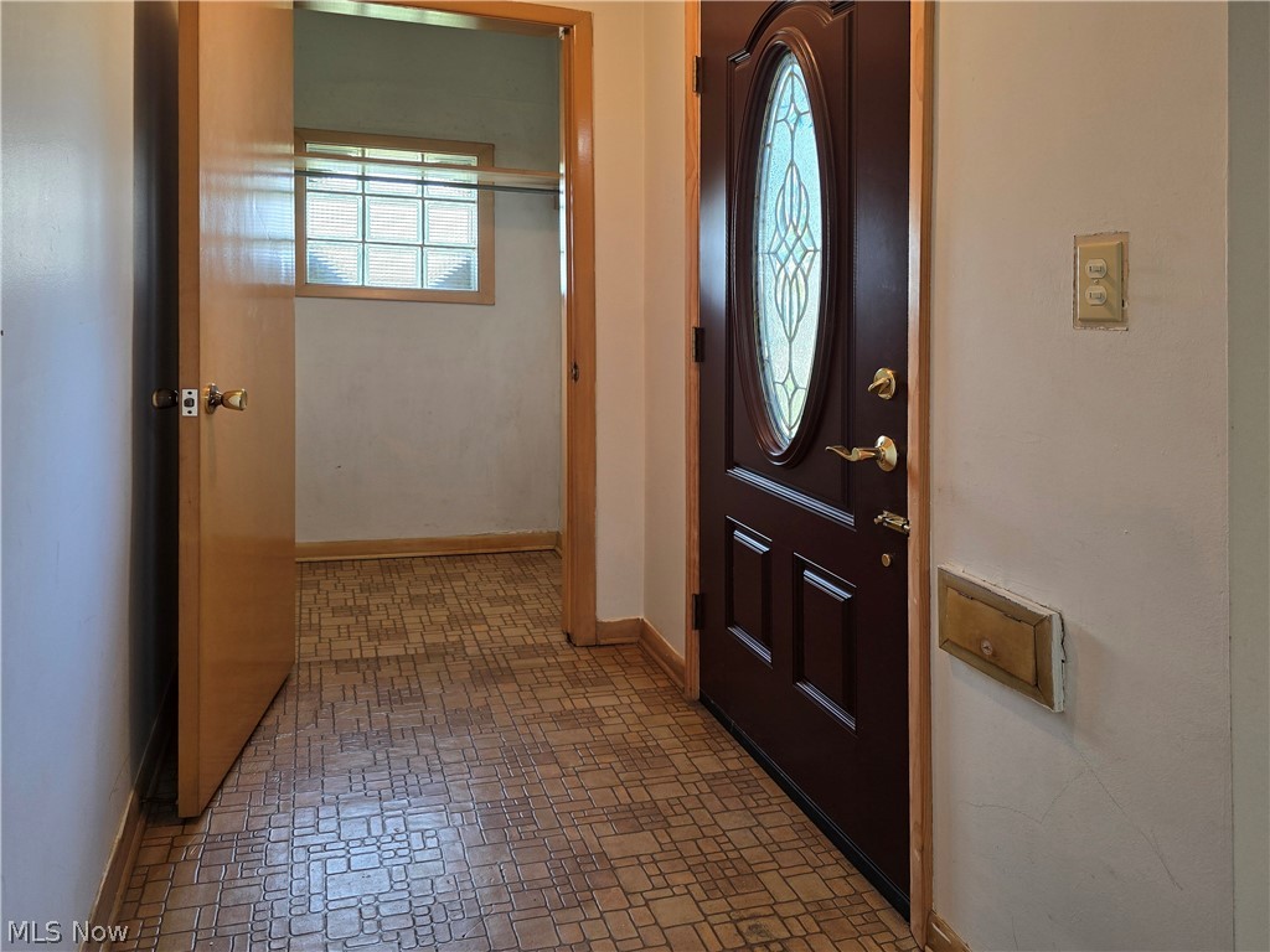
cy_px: 476
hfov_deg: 73.9
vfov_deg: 58.9
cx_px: 635
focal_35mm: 23
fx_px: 844
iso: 100
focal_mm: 6.3
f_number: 1.7
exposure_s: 1/120
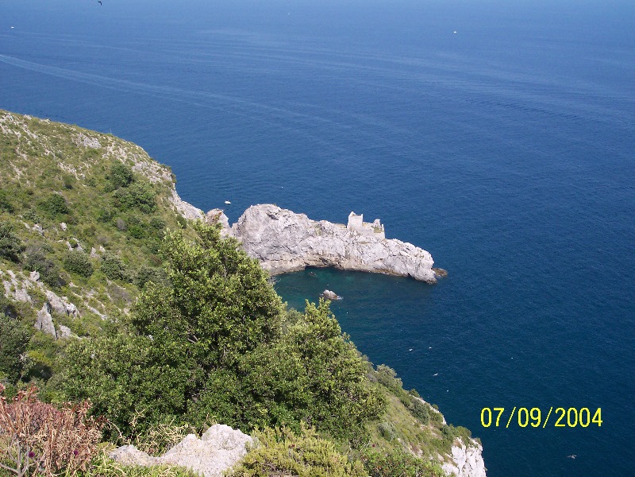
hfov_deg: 49.0
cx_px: 318
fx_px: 697
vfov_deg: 37.7
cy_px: 238
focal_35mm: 38
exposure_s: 1/700
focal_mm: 8
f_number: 4.8
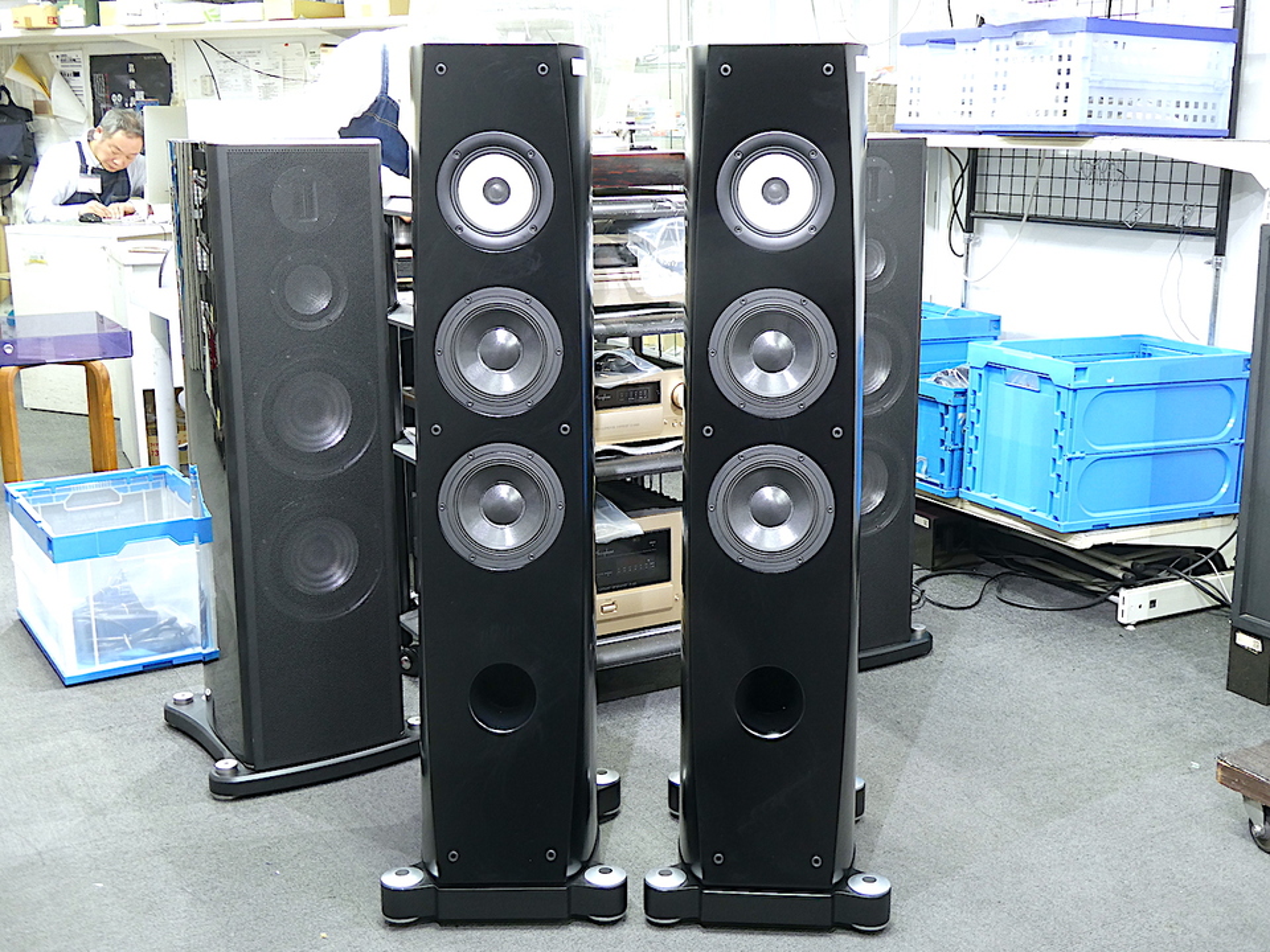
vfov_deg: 36.0
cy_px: 476
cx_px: 635
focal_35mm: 40
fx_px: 1468
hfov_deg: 46.8
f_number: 3.8
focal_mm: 7.2
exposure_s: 1/2.5
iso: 200
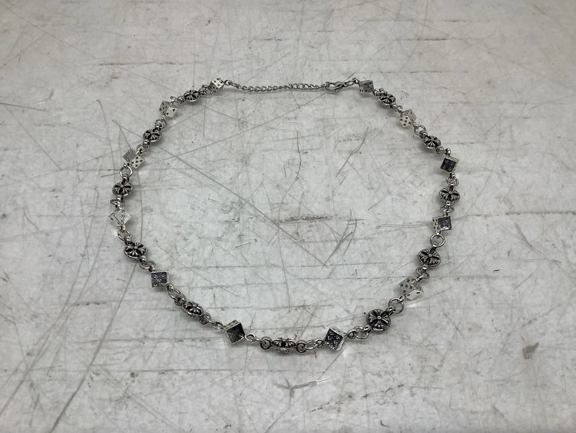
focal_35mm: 31
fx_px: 516
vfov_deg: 45.5
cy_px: 216
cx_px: 288
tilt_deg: -51.6
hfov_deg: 58.3
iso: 50
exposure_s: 1/120
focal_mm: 3.3
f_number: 2.4
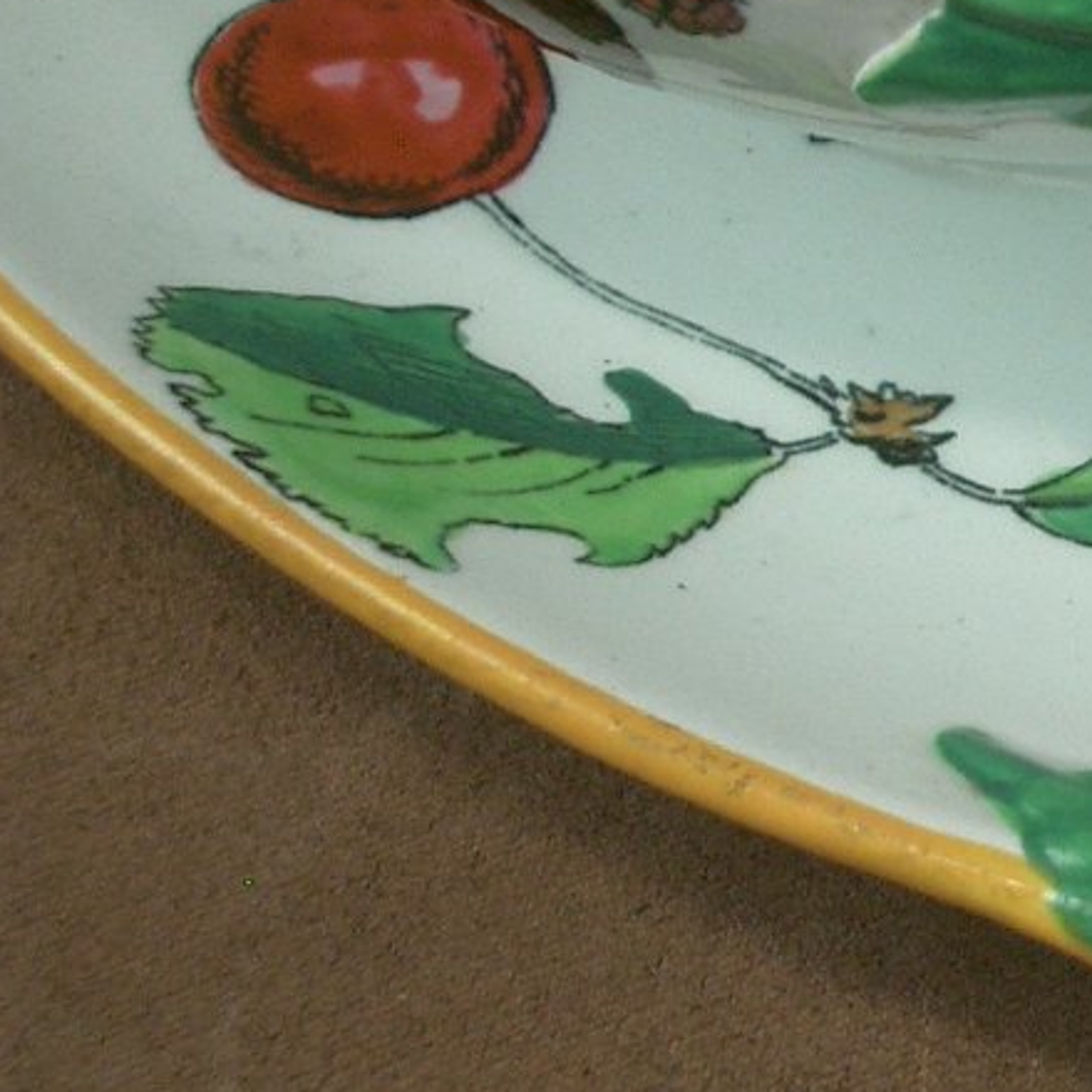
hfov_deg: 14.1
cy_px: 405
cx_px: 1482
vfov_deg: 14.8
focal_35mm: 118
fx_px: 4211
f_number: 3.1
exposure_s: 1/80
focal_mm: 8.2
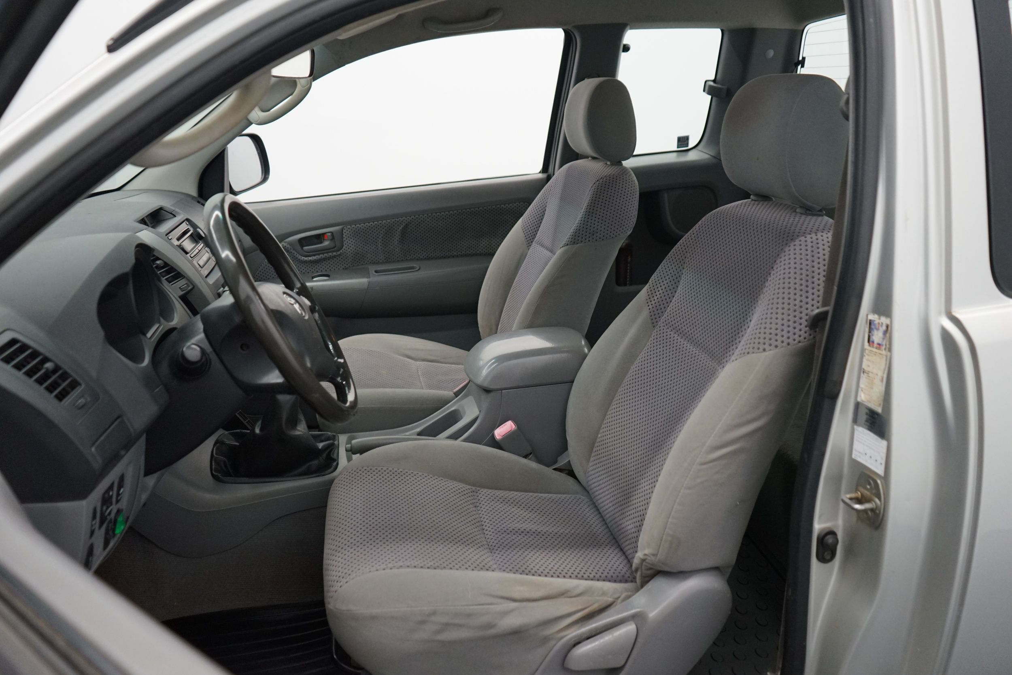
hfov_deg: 65.5
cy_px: 338
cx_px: 506
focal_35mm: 28
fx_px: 787
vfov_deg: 46.4
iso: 1600
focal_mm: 28
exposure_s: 1/160
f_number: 3.5
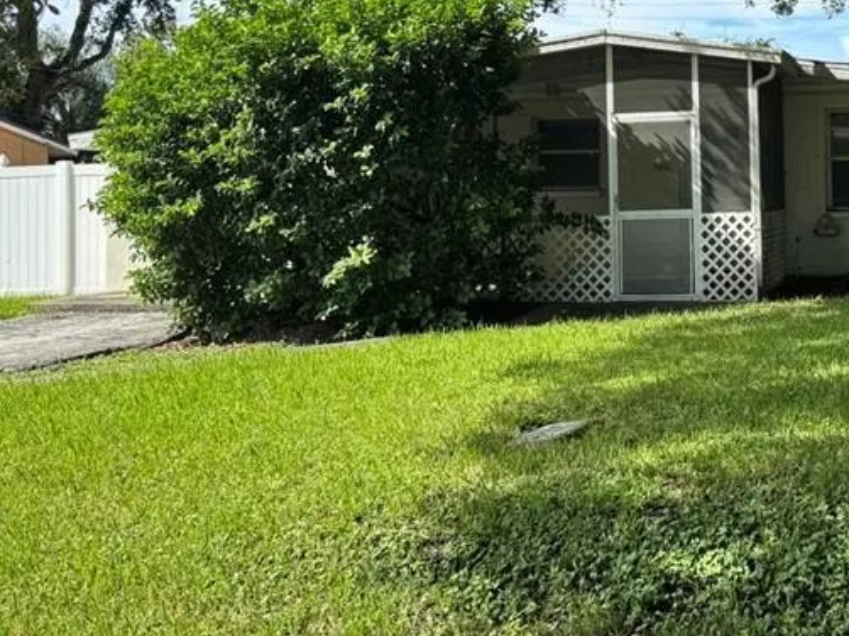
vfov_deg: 28.9
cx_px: 731
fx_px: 1201
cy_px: 117
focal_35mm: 49
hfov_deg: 36.9
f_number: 1.78
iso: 80
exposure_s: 1/1131
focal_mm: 6.76
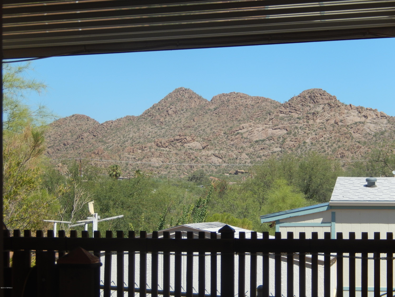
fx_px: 1198
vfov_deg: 14.1
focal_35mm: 105
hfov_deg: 18.7
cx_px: 198
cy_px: 148
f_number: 5.3
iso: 125
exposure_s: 1/640
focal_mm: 18.9
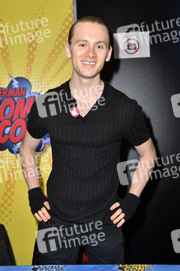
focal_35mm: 38
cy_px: 136
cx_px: 90
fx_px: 285
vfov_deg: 50.7
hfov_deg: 35.0
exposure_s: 1/160
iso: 400
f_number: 4.5
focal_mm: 38
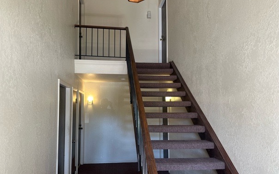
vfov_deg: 45.9
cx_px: 133
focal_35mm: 27
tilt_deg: +3.4
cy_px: 97
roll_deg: +0.0
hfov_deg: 68.3
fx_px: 205
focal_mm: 6.86
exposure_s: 1/60
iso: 125
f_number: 1.78
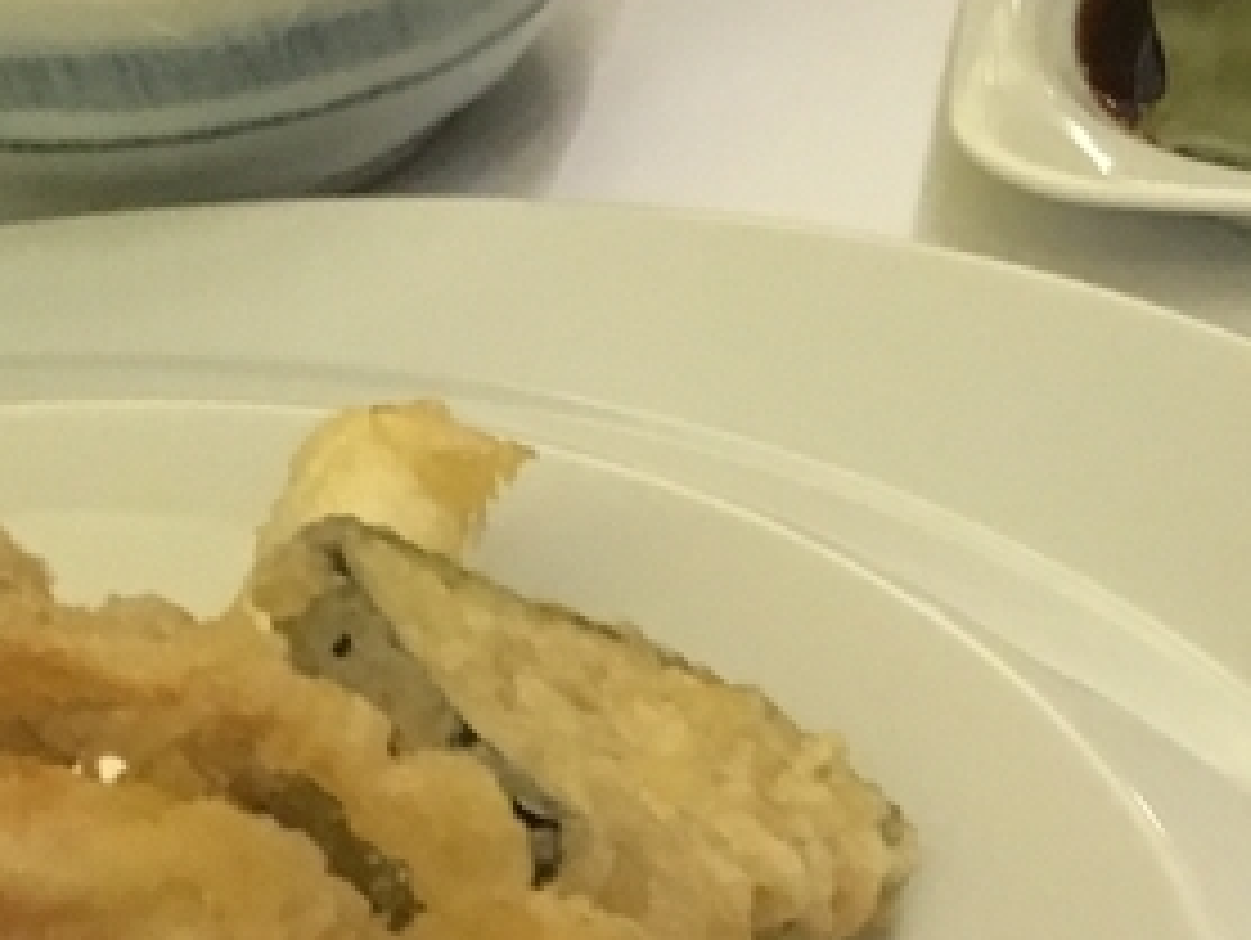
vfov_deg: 11.8
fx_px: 4521
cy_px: 706
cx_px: 1800
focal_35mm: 125
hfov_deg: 14.8
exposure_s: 1/25
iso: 200
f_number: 2.2
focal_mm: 4.15
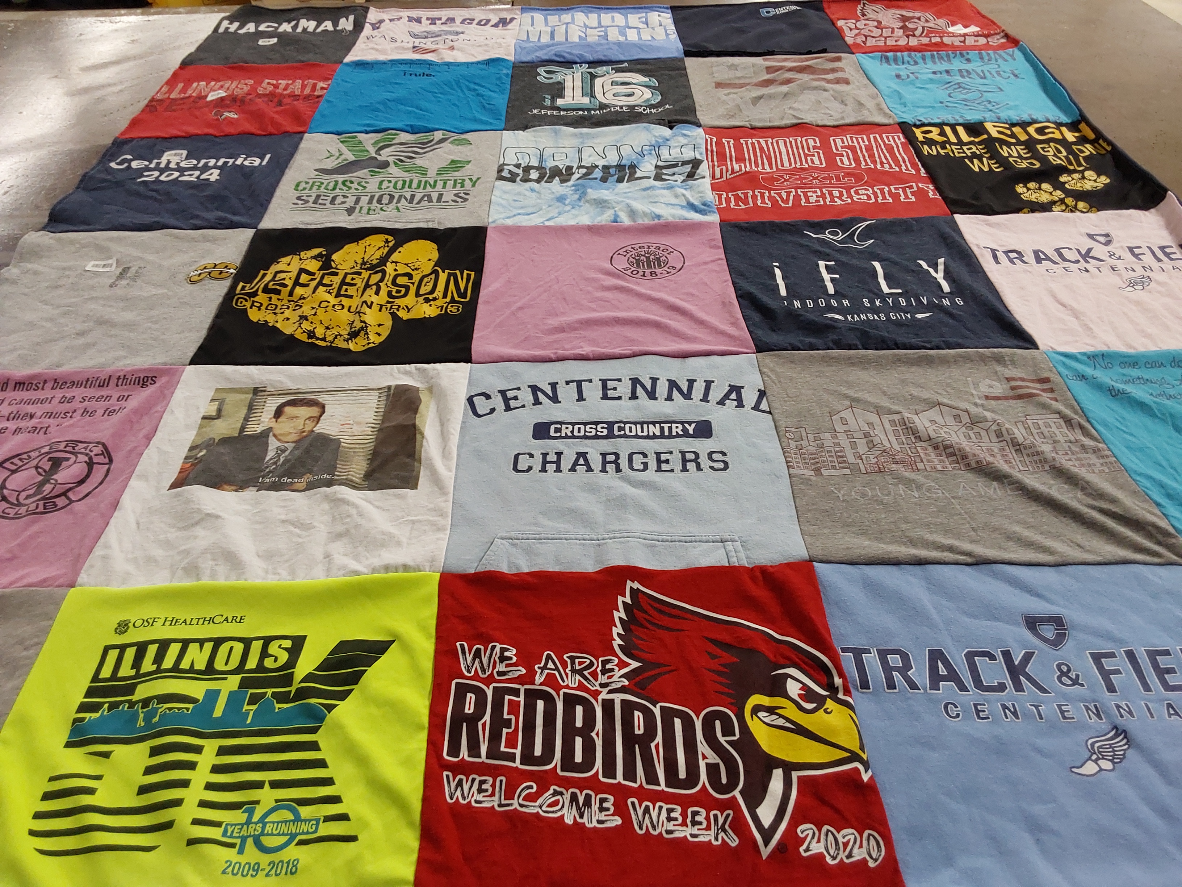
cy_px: 444
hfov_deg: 63.4
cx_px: 591
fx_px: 956
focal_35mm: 28
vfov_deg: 49.7
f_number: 1.9
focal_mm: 2.91
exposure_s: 1/60
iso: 100
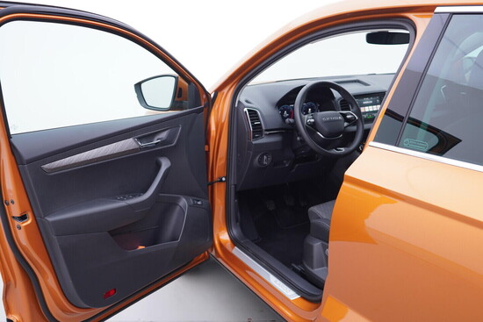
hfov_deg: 53.1
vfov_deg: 36.9
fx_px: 483
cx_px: 242
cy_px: 161
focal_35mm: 36
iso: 125
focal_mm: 24
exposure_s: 1/40
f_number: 2.8
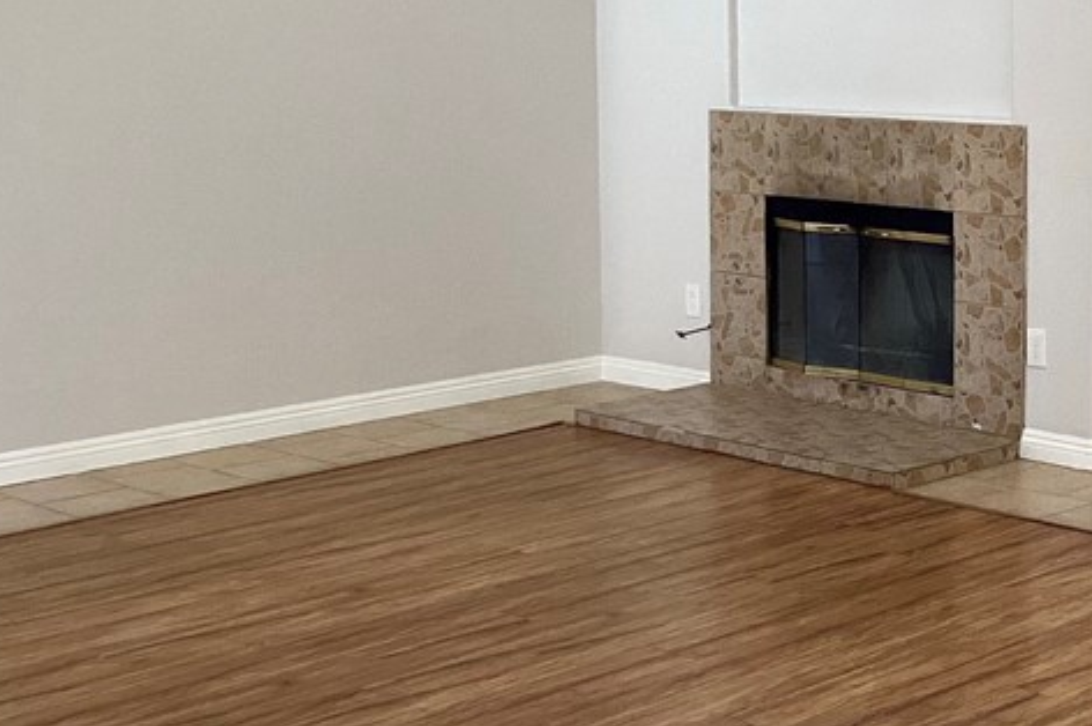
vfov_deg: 19.4
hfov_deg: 28.2
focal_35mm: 70
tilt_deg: -7.7
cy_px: 250
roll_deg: -1.2
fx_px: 2122
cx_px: 891
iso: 160
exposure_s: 1/60
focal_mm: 3.3
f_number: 2.4
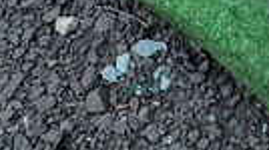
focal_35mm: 122
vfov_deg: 9.6
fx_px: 869
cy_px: -86
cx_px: 548
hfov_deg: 14.4
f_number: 2.8
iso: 100
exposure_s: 1/200
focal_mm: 4.5
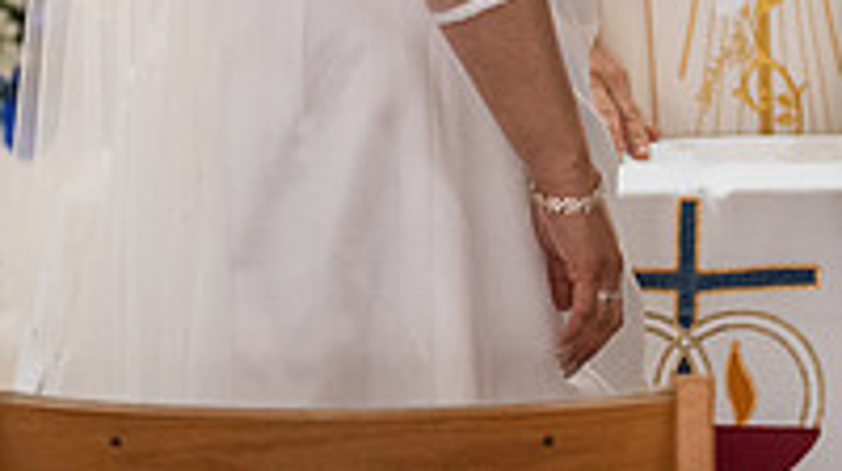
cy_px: -339
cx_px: 678
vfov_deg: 3.6
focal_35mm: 335
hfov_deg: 6.4
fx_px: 7471
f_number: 2.8
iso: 2000
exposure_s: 1/160
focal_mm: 110
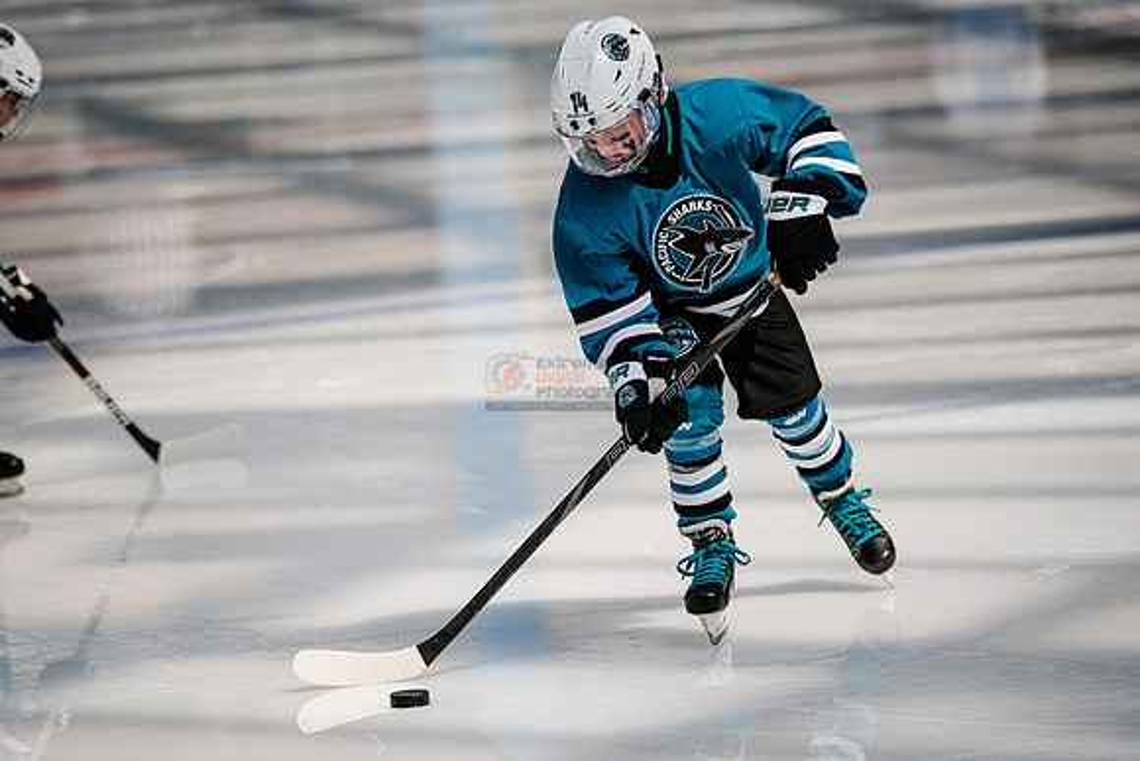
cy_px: 386
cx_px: 505
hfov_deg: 7.8
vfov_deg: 5.2
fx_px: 8328
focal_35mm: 263
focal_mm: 221
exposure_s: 1/2000
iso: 160
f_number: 3.2
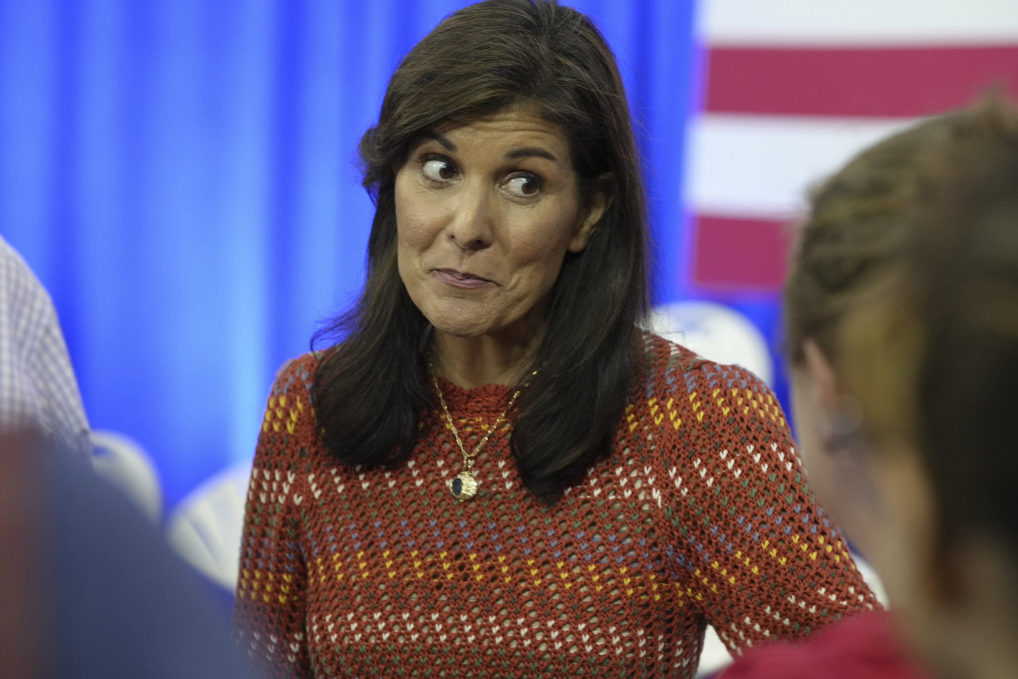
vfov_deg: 11.9
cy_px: 340
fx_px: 3252
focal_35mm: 115
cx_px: 509
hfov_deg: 17.8
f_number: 4
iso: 2000
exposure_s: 1/160
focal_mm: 115
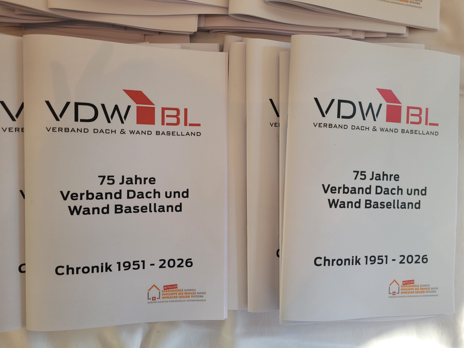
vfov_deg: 53.1
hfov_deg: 67.3
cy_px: 174
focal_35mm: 26
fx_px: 349
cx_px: 232
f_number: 1.8
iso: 80
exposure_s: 1/100
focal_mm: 5.4
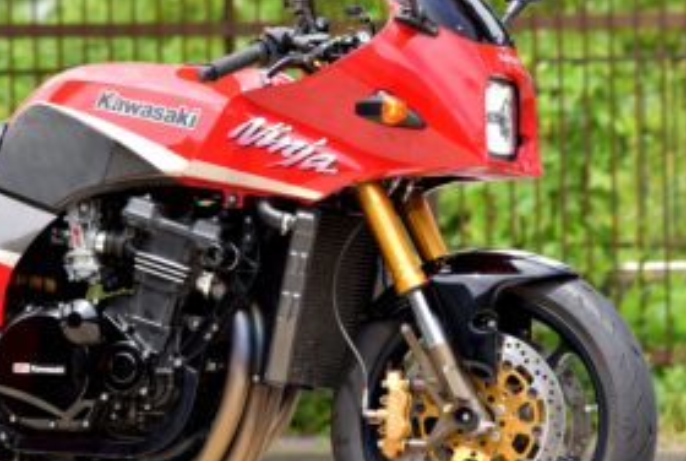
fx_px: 6395
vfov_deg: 4.1
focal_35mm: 335
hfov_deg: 6.1
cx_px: 110
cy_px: 234
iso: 250
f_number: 5.6
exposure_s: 1/500
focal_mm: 125
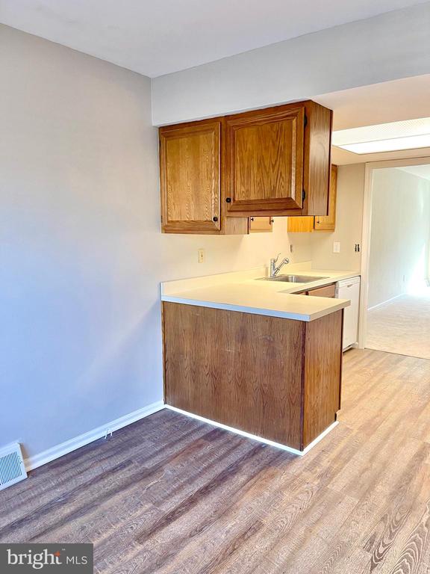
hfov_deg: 54.9
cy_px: 287
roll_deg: +0.5
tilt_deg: -8.9
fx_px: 414
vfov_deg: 69.4
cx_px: 215
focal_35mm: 25
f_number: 1.6
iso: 100
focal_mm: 5.1
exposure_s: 1/60
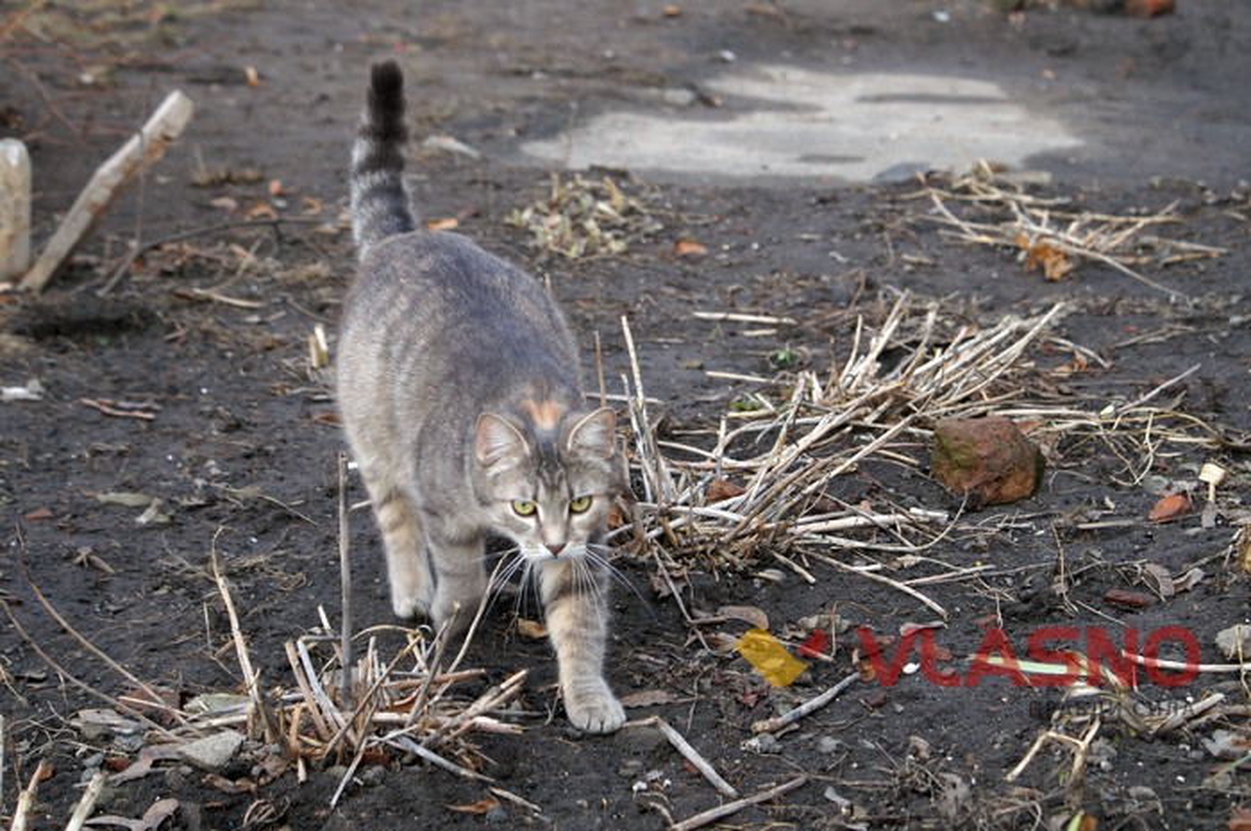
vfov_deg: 16.5
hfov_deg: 24.6
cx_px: 626
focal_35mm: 82
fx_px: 2864
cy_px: 416
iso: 250
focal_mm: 55
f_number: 5.6
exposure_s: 1/160
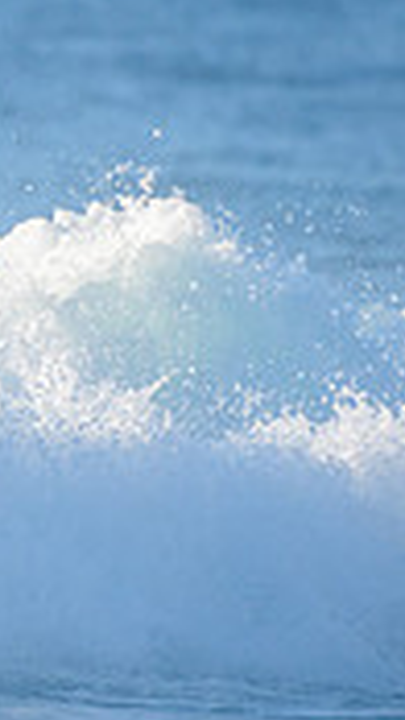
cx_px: -707
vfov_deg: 1.2
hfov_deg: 0.7
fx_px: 33321
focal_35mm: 1747
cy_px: 317
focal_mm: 500
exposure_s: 1/2000
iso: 360
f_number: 5.6
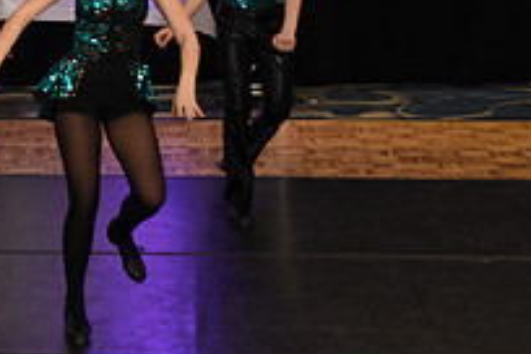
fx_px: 2094
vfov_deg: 9.6
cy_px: -25
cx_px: -198
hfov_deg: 13.8
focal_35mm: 142
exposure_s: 1/400
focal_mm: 50
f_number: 3.5
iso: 2500
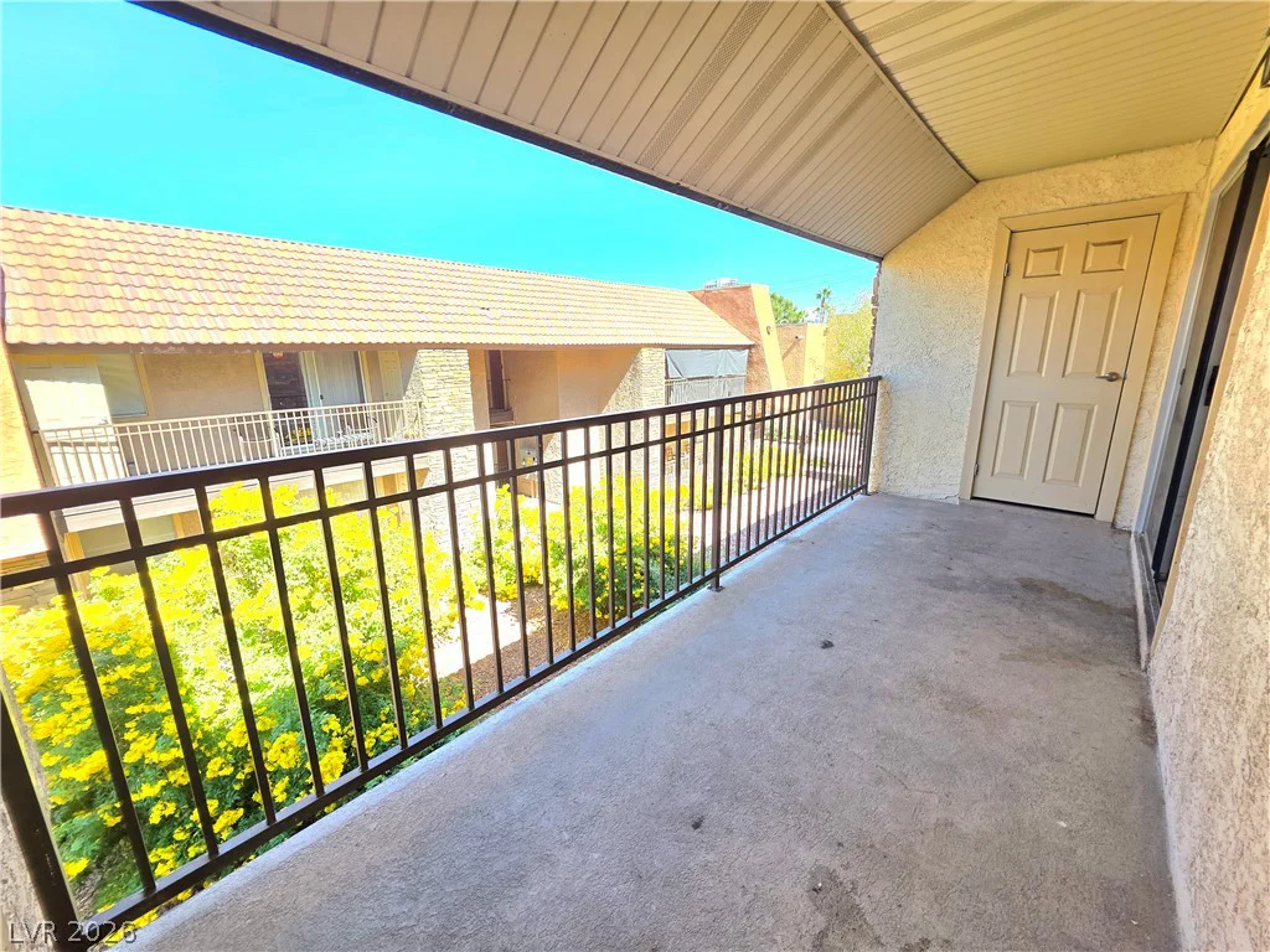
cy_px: 476
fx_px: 477
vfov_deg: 89.9
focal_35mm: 13
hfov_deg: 106.2
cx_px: 635
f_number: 1.9
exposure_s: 1/120
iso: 20
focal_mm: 2.2
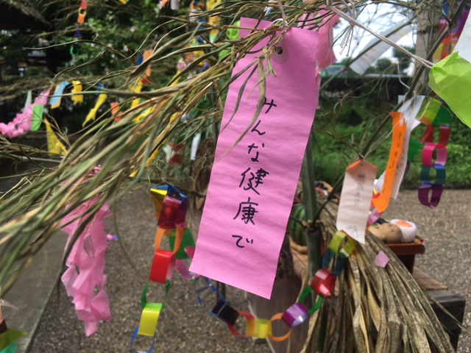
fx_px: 395
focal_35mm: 29
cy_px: 176
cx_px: 236
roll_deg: -0.2
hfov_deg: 61.7
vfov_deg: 48.2
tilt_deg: -11.8
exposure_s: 1/452
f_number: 2.2
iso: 25
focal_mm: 4.15
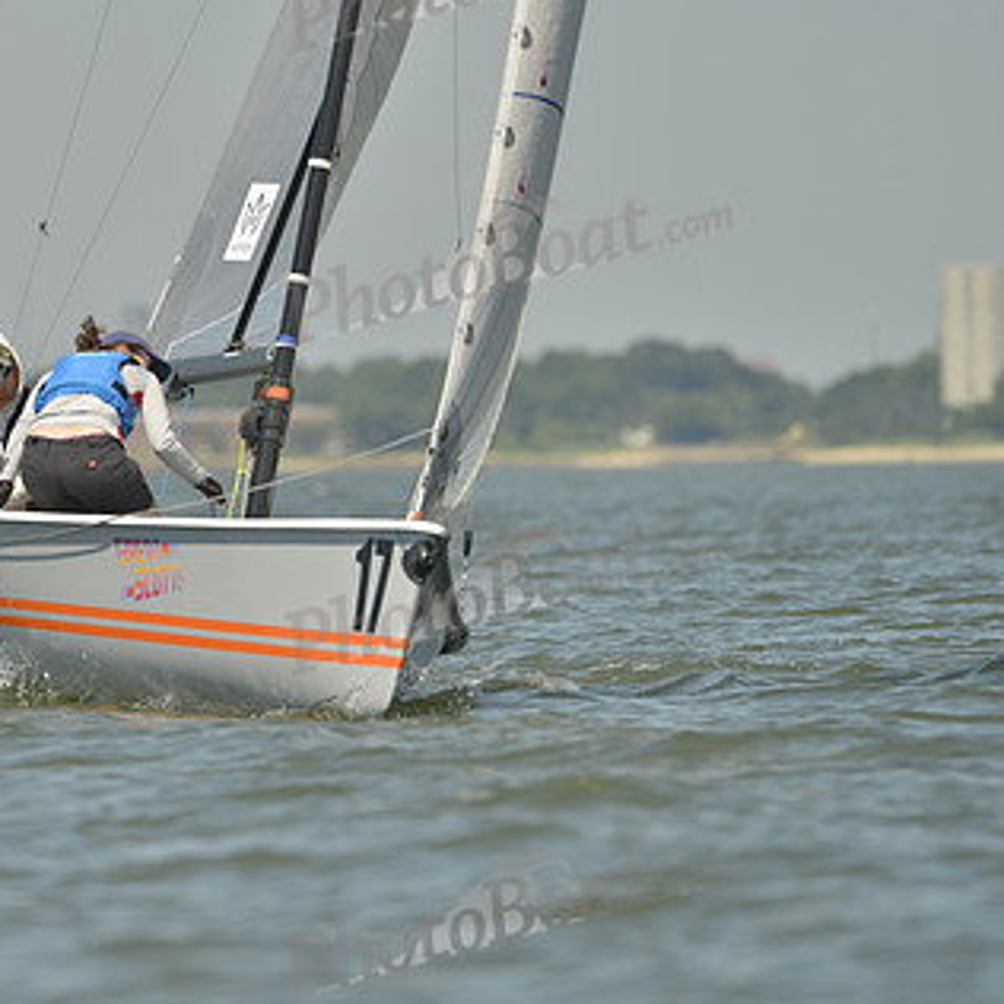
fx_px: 20476
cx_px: 124
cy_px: 472
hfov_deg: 2.8
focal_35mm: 624
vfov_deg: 2.8
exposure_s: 1/1250
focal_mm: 400
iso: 200
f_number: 6.3
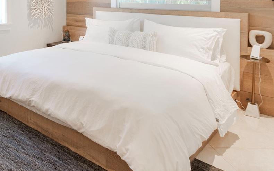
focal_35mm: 34
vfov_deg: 35.0
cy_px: 15
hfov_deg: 51.5
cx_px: 39
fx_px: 254
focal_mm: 11
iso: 250
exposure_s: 1/2.5
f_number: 9
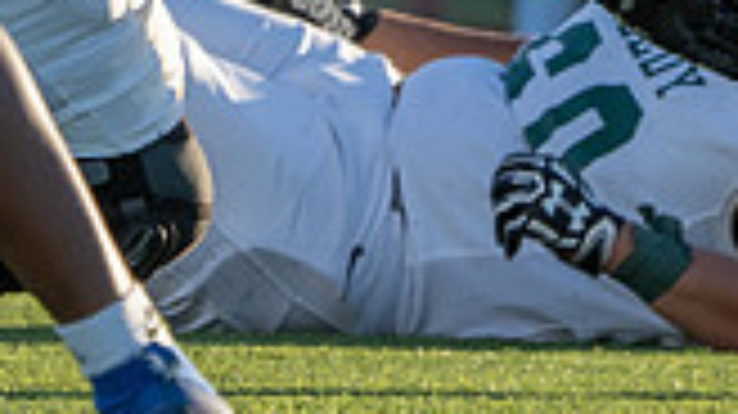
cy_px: -387
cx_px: 996
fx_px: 28571
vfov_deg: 0.8
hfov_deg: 1.5
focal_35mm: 1461
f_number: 5.6
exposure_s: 1/1250
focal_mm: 291
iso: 500
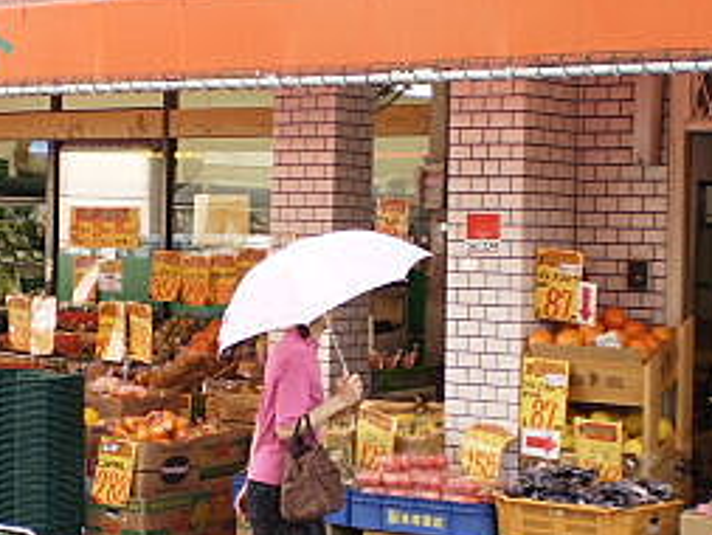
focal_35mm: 91
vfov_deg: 16.2
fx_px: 1873
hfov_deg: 21.3
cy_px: 234
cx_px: 166
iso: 64
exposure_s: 1/125
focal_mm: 6.3
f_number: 3.1
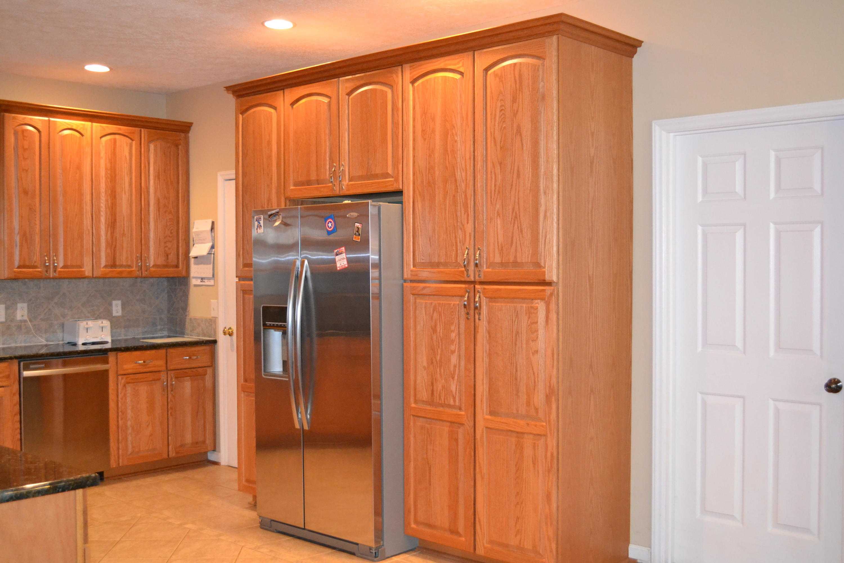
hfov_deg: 49.6
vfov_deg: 34.2
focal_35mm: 39
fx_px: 914
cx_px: 422
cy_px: 282
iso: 2800
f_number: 4.2
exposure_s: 1/60
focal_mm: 26
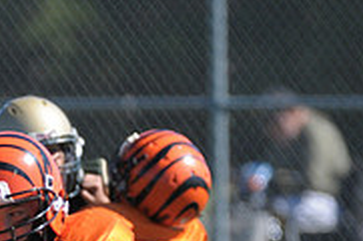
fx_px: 14514
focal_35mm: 1442
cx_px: -32
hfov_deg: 1.4
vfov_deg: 0.9
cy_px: 381
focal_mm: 300
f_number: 4
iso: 640
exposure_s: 1/3200
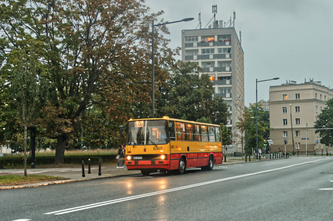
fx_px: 430
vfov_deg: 28.9
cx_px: 166
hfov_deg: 42.4
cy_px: 110
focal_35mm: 46
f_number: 8
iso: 100
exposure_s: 1/5
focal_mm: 31
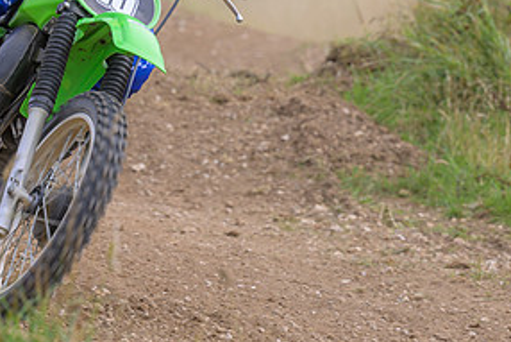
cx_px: 170
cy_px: 21
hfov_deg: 5.0
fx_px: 5808
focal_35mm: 409
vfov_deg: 3.4
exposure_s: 1/400
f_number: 4
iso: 64
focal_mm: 135
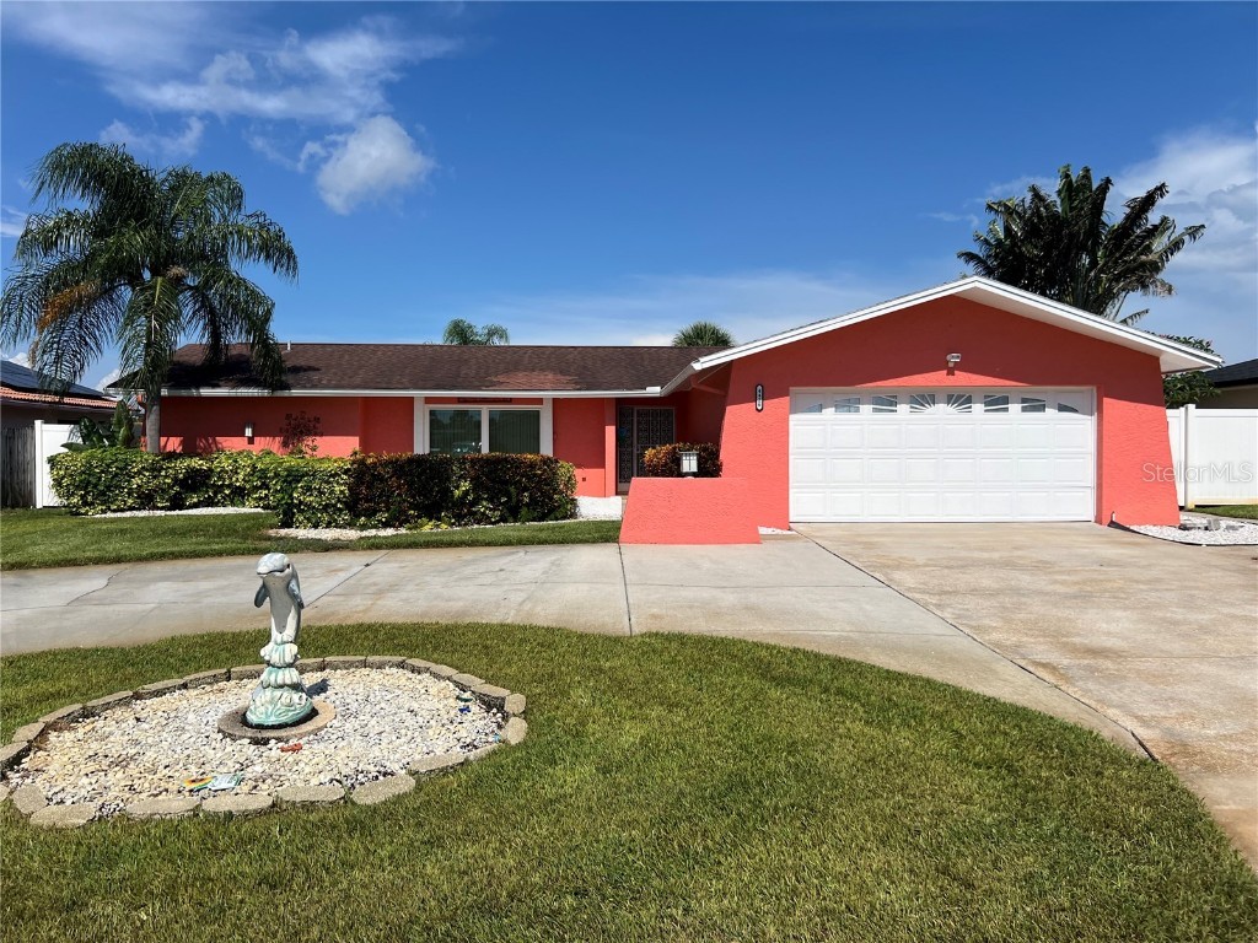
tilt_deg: -2.1
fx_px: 945
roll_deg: +0.6
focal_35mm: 26
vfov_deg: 53.1
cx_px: 629
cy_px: 472
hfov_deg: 67.3
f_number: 1.5
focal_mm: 5.7
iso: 50
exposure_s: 1/8696
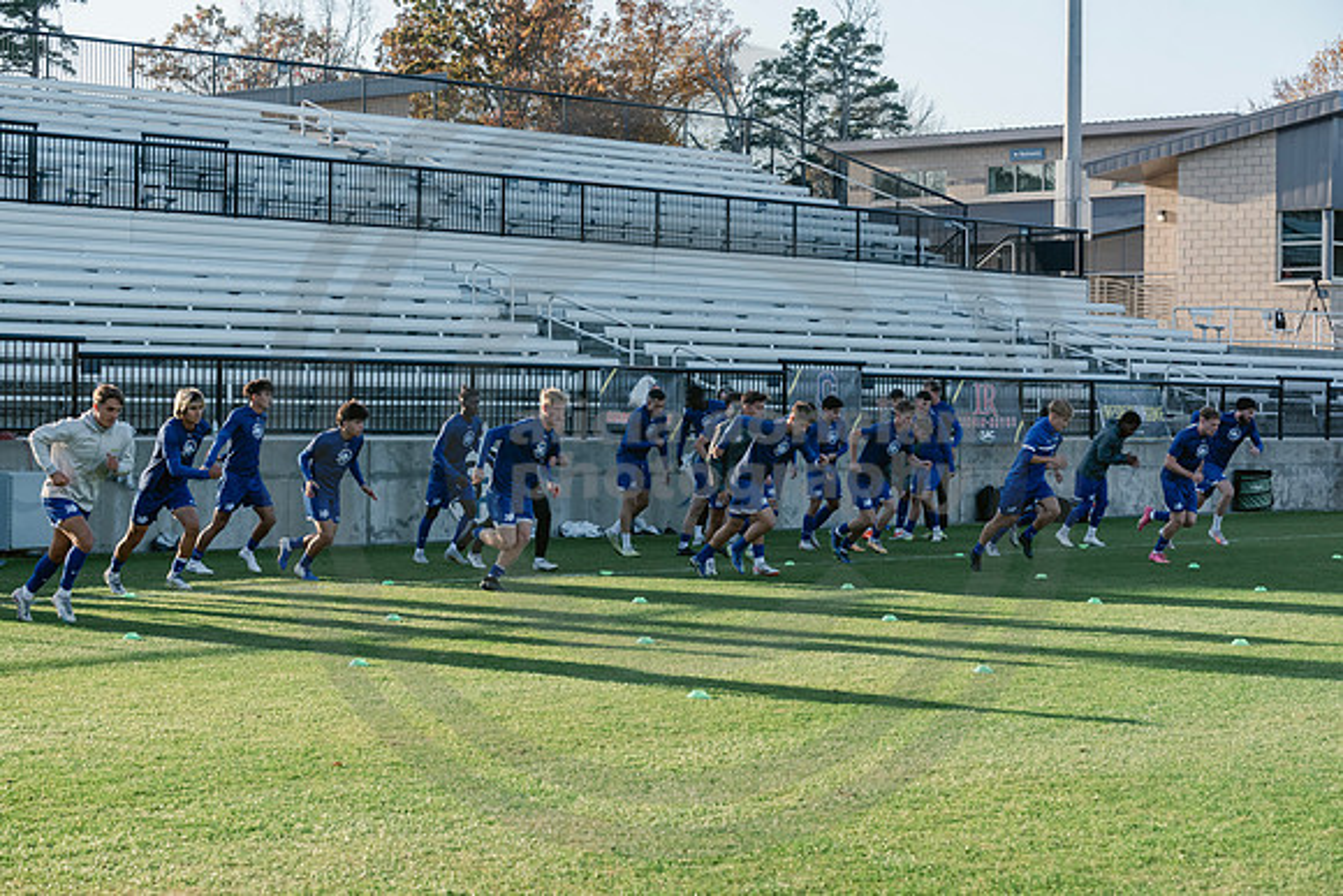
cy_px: 448
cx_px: 672
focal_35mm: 70
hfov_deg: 28.8
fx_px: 2612
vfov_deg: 19.5
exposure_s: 1/1250
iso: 1250
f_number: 7.1
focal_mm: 70
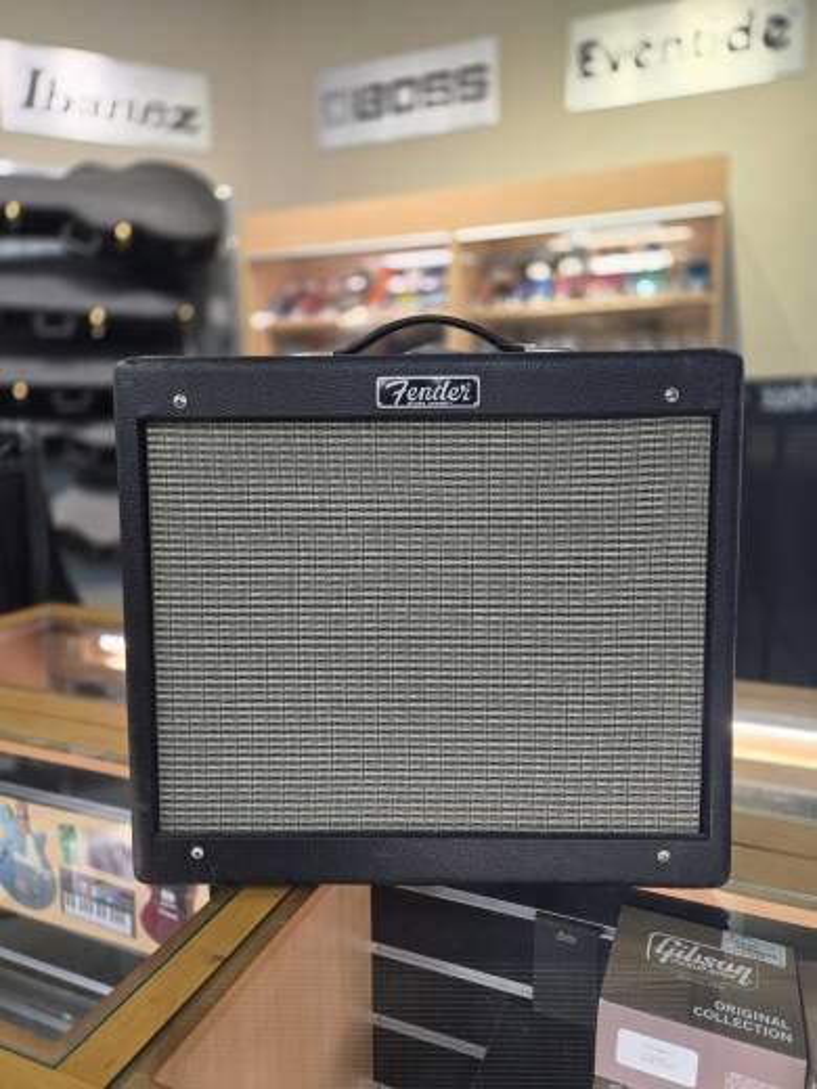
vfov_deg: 73.9
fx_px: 724
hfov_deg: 58.9
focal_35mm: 23
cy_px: 544
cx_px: 408
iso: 80
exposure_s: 1/120
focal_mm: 5.4
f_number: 1.8
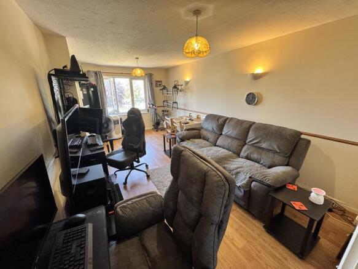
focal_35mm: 14
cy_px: 134
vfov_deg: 85.7
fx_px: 145
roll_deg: +1.6
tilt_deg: -18.0
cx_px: 179
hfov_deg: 102.1
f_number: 2.2
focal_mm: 2.22
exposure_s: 1/99
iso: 250
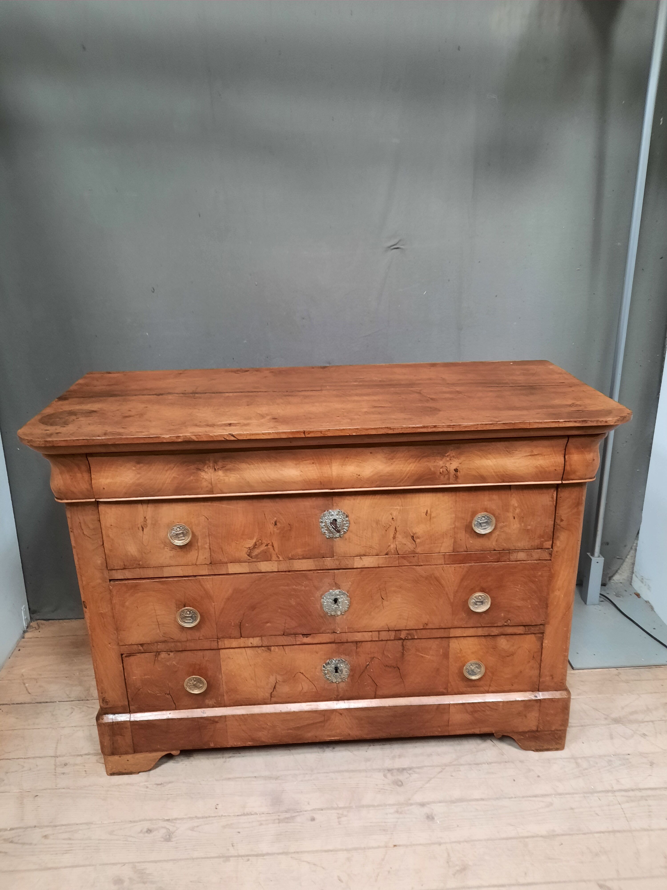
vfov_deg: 69.4
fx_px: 642
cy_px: 445
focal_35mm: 25
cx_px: 334
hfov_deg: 54.9
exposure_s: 1/50
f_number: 2
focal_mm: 4.6
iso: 400
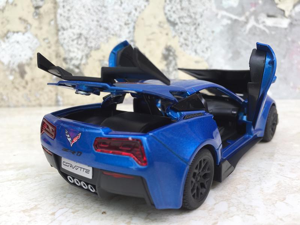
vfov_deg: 48.2
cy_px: 112
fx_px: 251
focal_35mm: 29
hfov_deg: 61.7
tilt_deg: -13.7
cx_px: 150
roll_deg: +0.1
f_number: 2.2
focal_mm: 4.15
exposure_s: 1/170
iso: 32
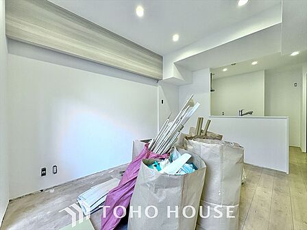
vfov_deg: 85.7
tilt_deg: +0.0
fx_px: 124
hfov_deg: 102.1
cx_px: 154
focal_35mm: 14
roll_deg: +0.8
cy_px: 115
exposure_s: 1/100
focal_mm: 2.22
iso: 100
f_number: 2.2
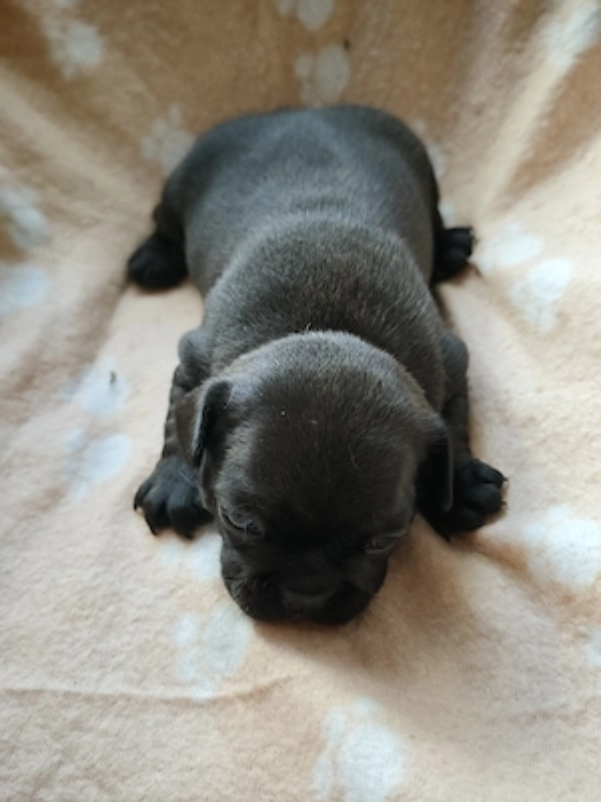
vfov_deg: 52.6
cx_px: 300
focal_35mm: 35
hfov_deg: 40.7
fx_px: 810
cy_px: 401
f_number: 1.67
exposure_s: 1/227
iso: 160
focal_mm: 8.71
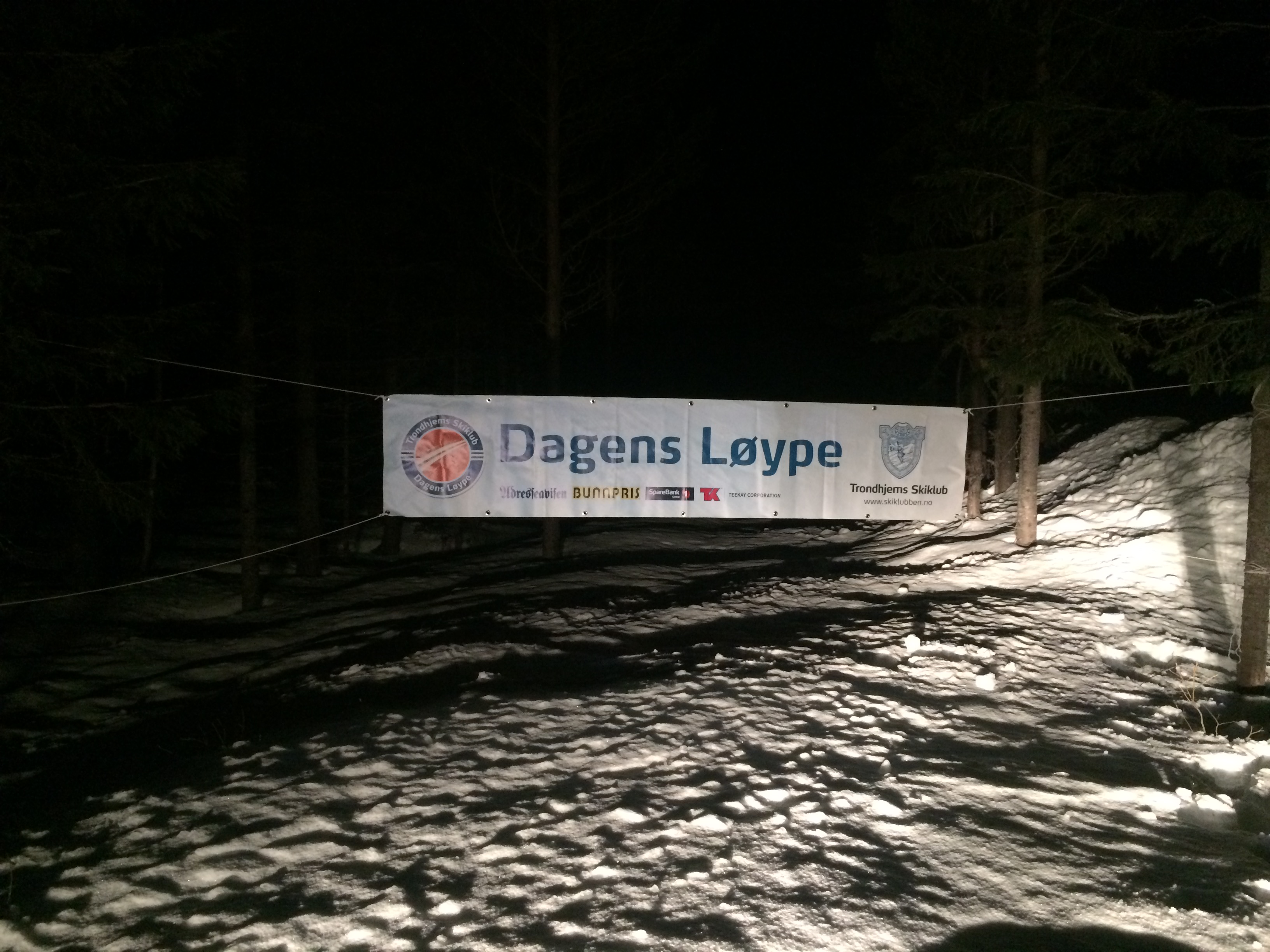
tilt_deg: +0.6
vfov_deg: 48.2
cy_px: 476
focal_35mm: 29
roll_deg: +0.8
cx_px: 635
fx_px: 1064
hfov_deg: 61.7
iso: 320
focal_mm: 4.15
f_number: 2.2
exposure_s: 1/17
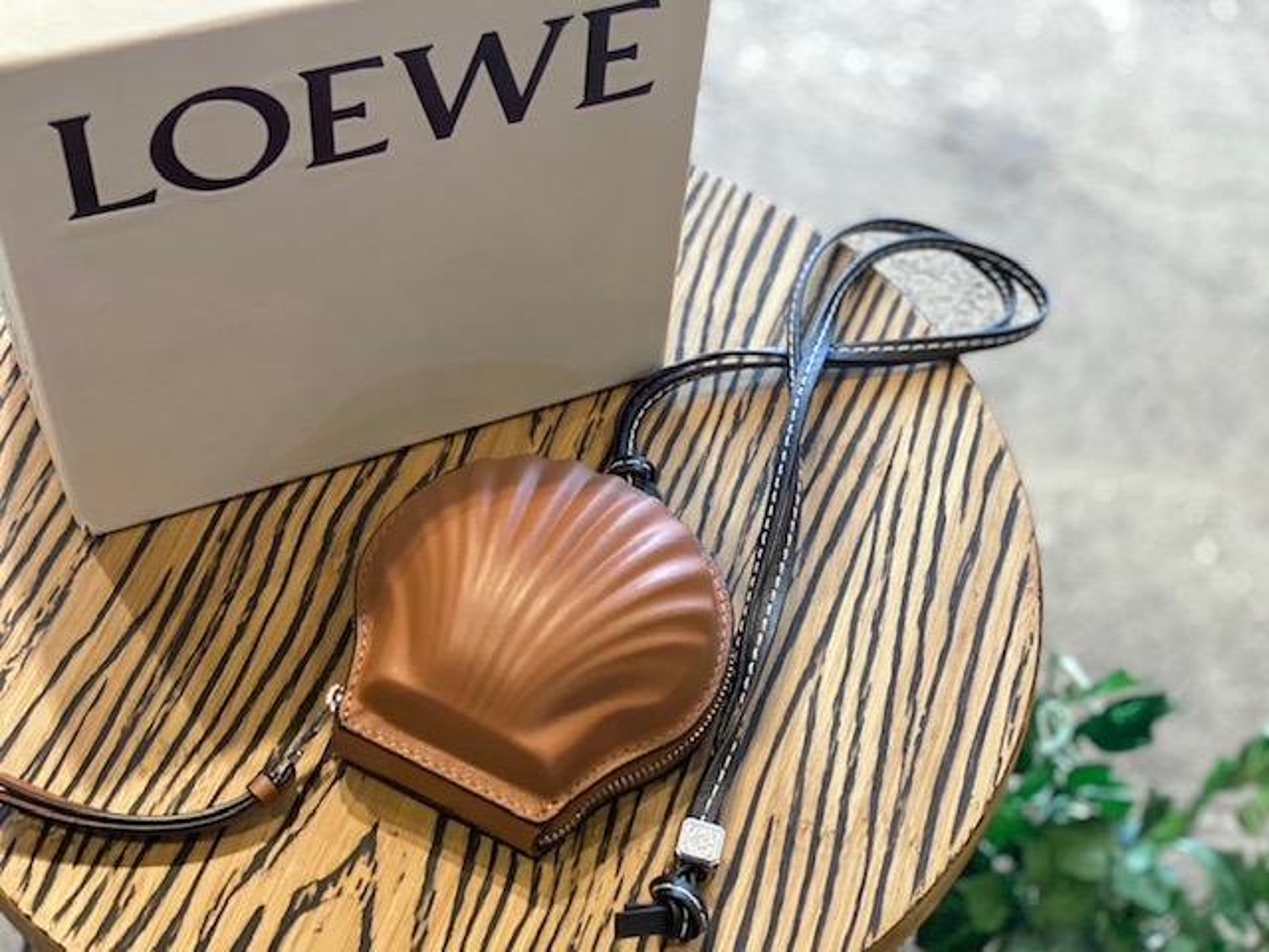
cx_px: 634
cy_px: 476
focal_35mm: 52
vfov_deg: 28.0
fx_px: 1906
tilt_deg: -55.0
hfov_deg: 36.8
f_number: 2
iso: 160
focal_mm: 6
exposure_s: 1/40
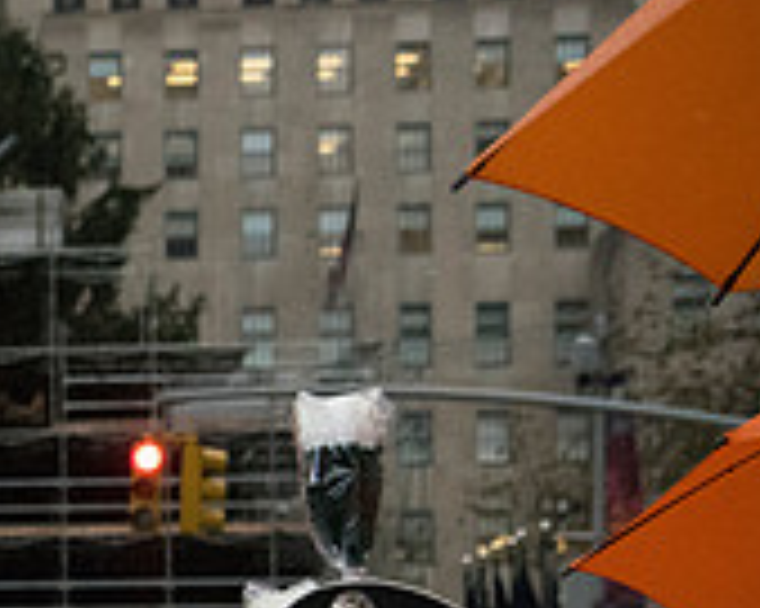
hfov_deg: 13.9
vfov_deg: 11.6
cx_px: -405
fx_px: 2900
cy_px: 849
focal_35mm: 129
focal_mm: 40
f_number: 4
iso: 10000
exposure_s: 1/2500
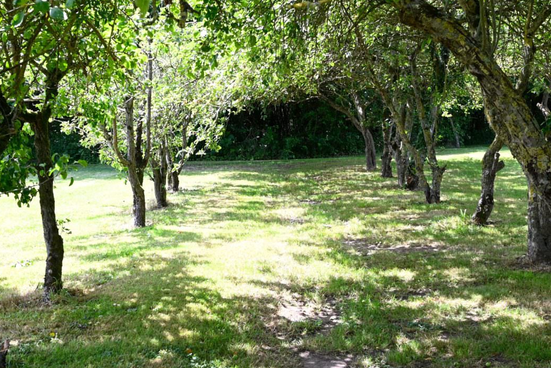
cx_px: 272
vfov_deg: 28.6
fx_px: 719
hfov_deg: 41.9
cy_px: 171
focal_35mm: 47
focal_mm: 24
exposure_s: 1/50
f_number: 10
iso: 250
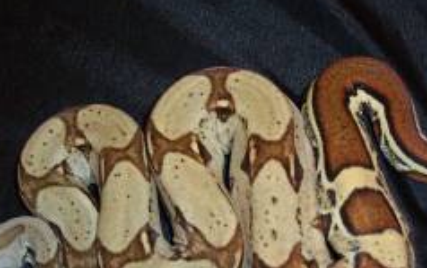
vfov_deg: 19.9
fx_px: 757
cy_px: 193
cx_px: 273
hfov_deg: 31.3
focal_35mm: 65
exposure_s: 1/30
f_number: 2.8
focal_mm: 8
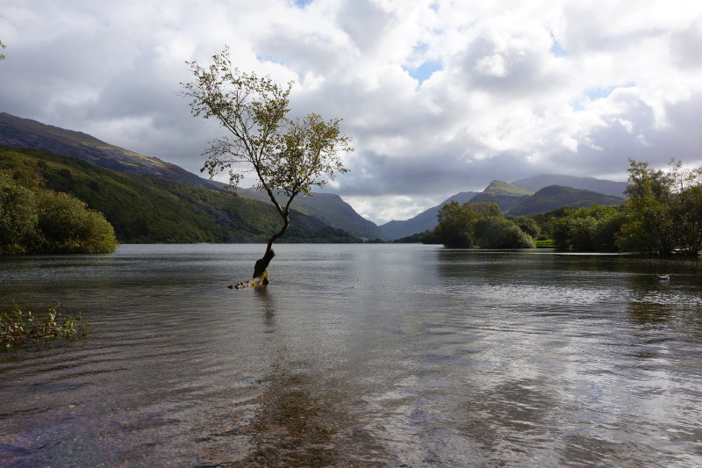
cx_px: 351
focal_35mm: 24
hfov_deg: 73.8
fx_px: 468
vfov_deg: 53.1
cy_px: 234
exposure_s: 1/100
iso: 100
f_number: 14
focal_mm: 16
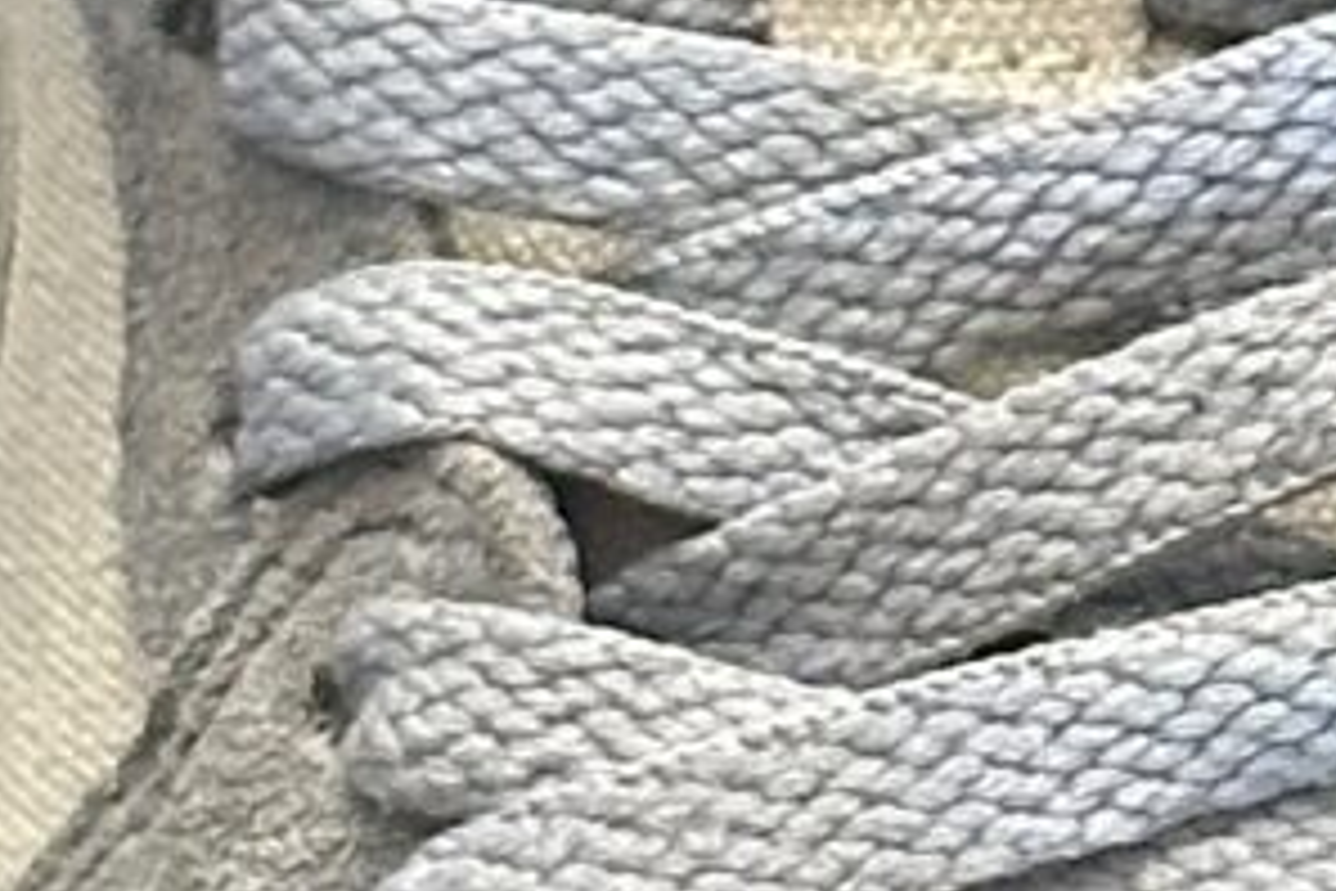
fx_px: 15957
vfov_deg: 3.2
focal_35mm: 430
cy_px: 972
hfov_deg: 4.8
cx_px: 1831
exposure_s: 1/33
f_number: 1.78
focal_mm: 6.86
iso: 320
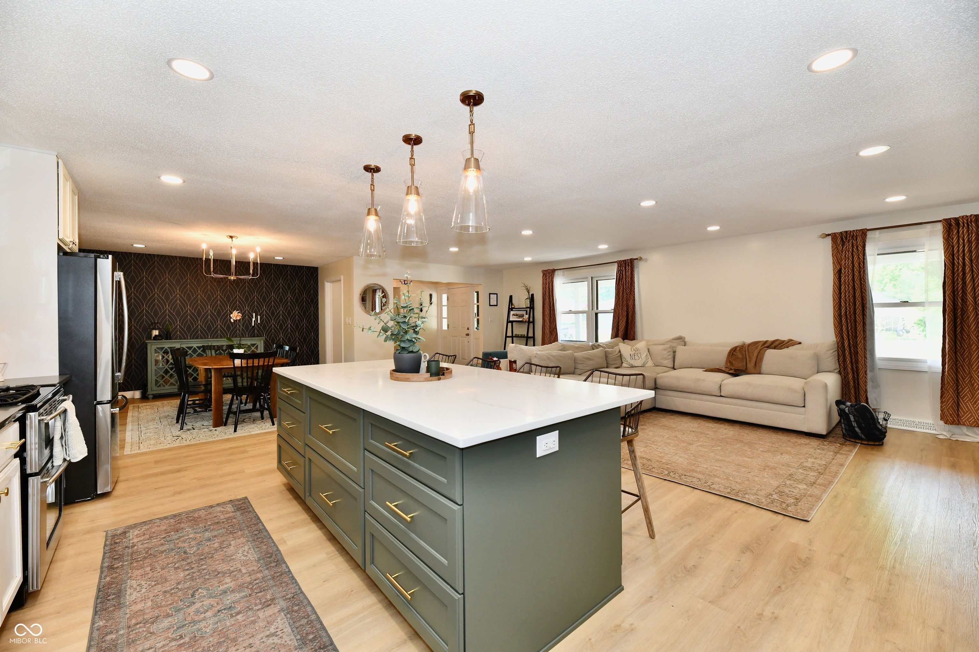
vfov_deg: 81.2
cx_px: 490
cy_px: 326
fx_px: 381
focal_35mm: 14
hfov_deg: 104.3
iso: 640
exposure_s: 1/80
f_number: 6.3
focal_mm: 14
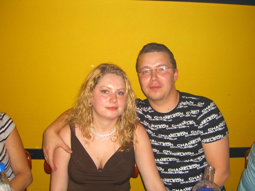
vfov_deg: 37.7
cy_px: 96
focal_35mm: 38
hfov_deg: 49.0
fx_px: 280
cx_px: 128
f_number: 2.8
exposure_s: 1/60
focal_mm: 7.9
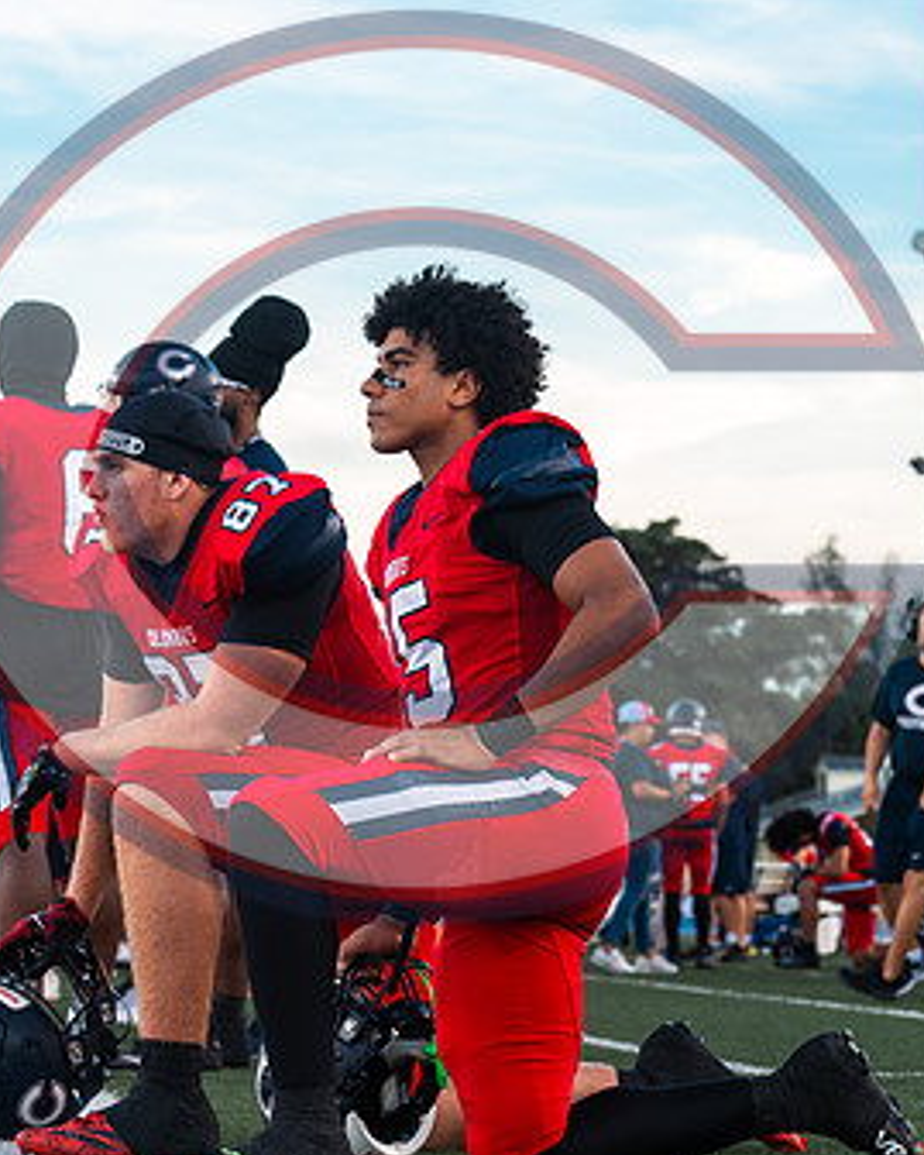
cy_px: 591
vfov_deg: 15.3
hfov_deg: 12.2
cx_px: 347
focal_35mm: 126
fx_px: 4305
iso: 64
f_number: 4
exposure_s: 1/80
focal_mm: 57
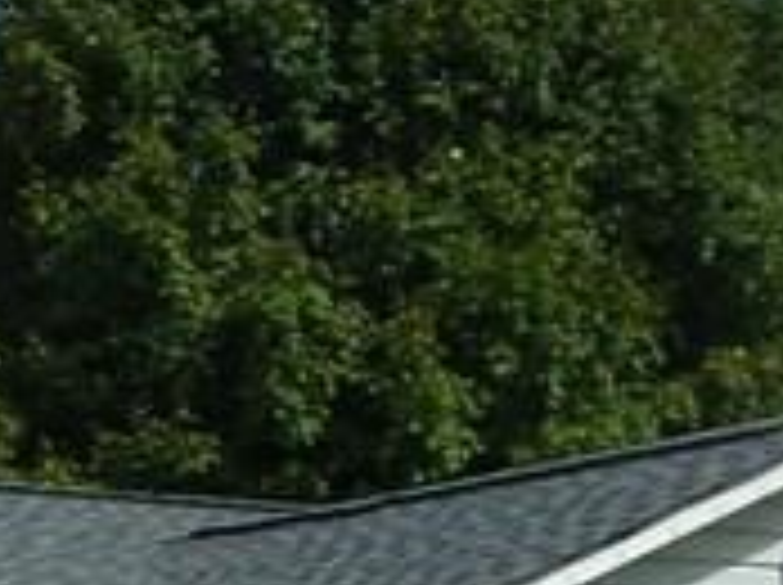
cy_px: 842
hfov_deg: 8.9
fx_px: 4924
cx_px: -315
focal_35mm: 218
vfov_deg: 6.7
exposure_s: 1/400
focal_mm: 6.6
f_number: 5.6
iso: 64
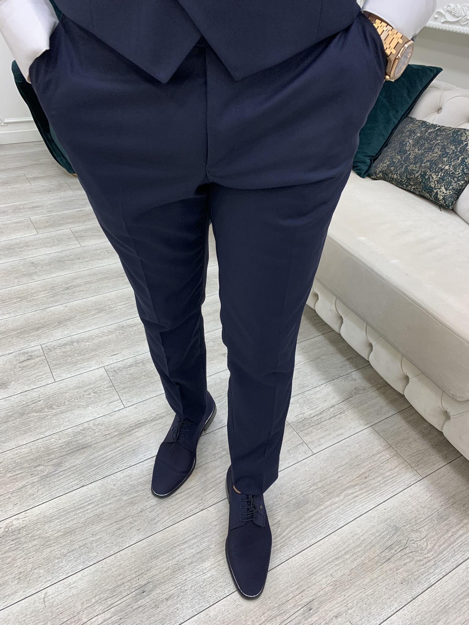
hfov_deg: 53.1
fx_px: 470
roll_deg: -5.1
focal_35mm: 26
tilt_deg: -36.0
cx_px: 234
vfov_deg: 67.3
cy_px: 312
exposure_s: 1/101
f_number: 1.8
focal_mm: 4.25
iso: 100
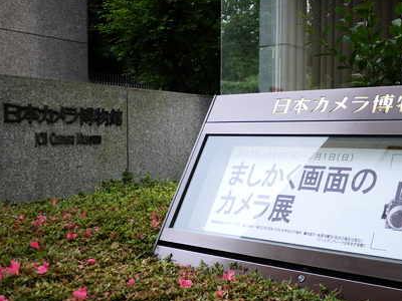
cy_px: 180
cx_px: 283
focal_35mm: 42
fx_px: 488
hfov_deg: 43.8
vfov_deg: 34.2
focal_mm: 14
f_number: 2.5
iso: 100
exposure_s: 1/250
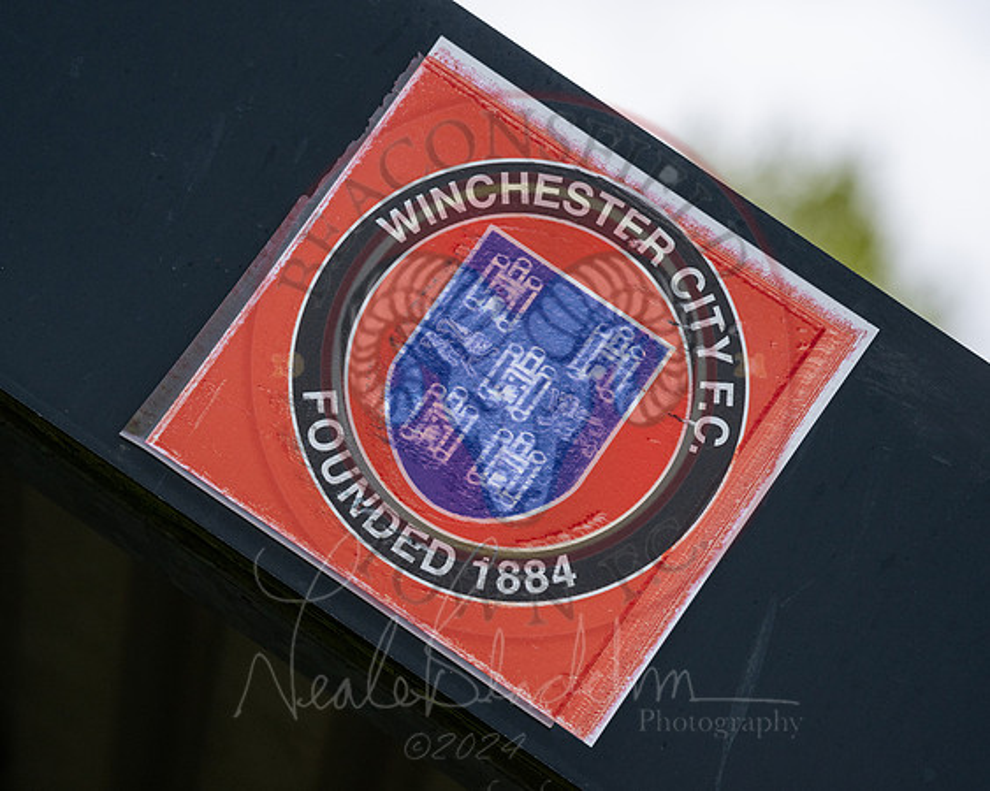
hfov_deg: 11.7
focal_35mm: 165
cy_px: 409
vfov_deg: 9.4
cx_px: 538
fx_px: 4825
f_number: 3.8
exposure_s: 1/5000
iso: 400
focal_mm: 135
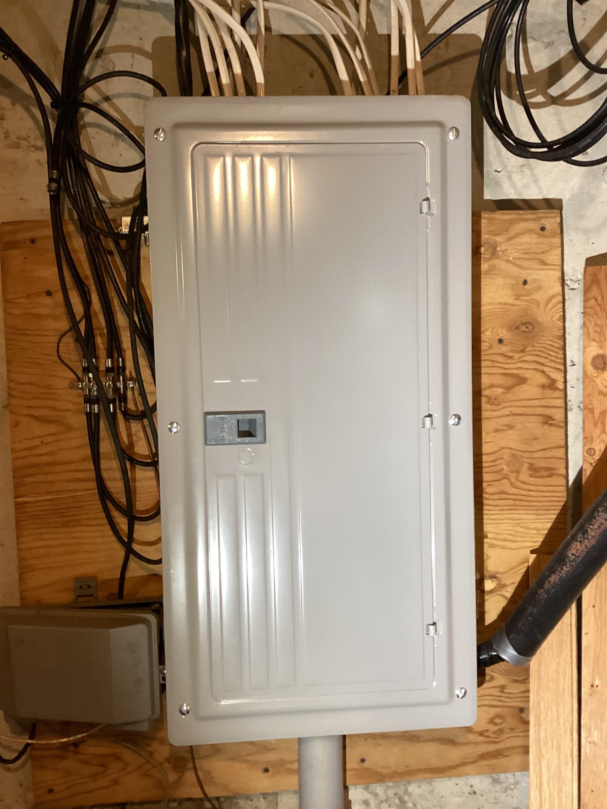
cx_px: 304
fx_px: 725
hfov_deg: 45.4
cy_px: 404
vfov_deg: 58.4
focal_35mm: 31
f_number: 2.4
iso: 200
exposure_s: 1/50
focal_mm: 3.3
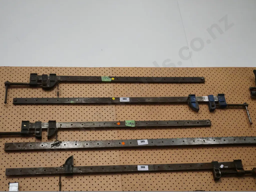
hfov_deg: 35.5
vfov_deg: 27.0
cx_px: 128
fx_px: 399
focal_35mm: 54
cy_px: 96
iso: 3200
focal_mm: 27
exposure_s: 1/500
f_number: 4.6
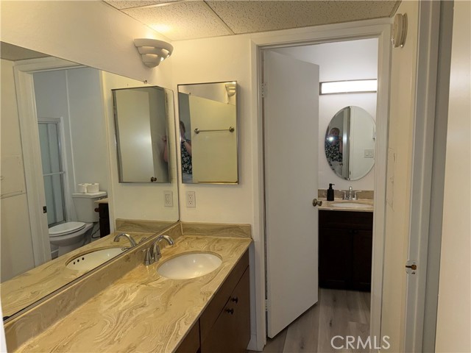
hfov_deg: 71.6
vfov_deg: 56.8
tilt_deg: -7.1
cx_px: 236
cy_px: 176
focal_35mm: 24
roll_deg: +1.7
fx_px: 327
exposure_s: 1/212
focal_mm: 6.76
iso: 160
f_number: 1.78
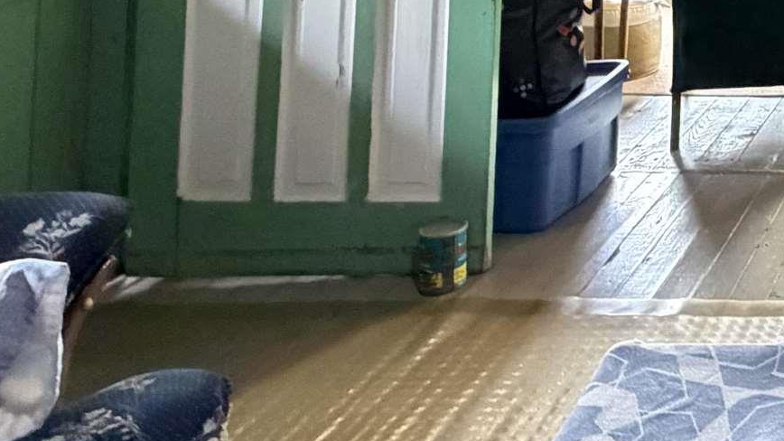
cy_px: -249
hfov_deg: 29.5
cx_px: 1061
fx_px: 1122
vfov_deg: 19.1
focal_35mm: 54
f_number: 2.2
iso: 1250
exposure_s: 1/60
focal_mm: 2.22
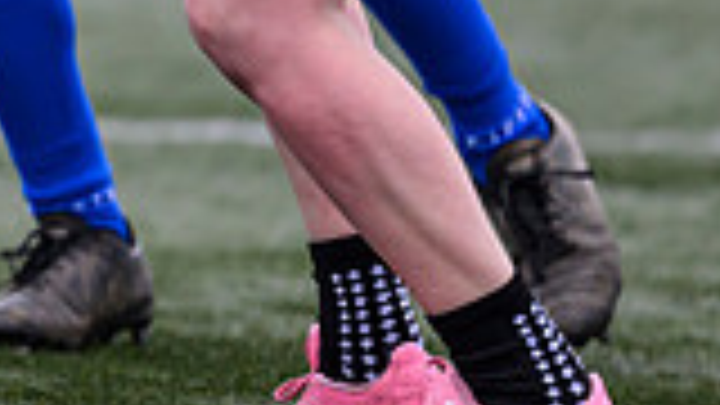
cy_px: -661
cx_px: -682
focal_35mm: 1950
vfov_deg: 0.6
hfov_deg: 1.1
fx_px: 37228
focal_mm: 400
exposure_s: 1/1600
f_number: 3.5
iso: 500
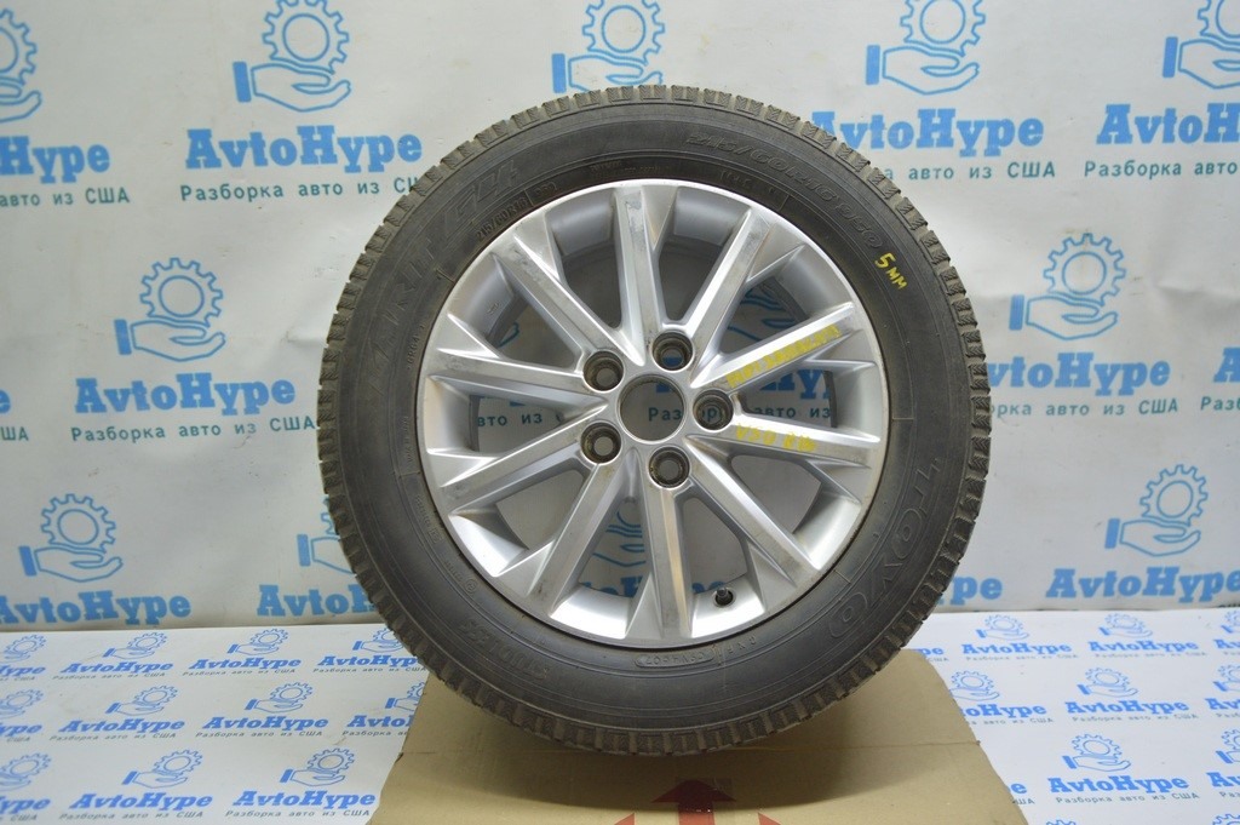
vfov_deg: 47.9
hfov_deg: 67.4
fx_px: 929
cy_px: 412
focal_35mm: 27
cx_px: 620
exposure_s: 1/50
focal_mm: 18
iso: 400
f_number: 3.5
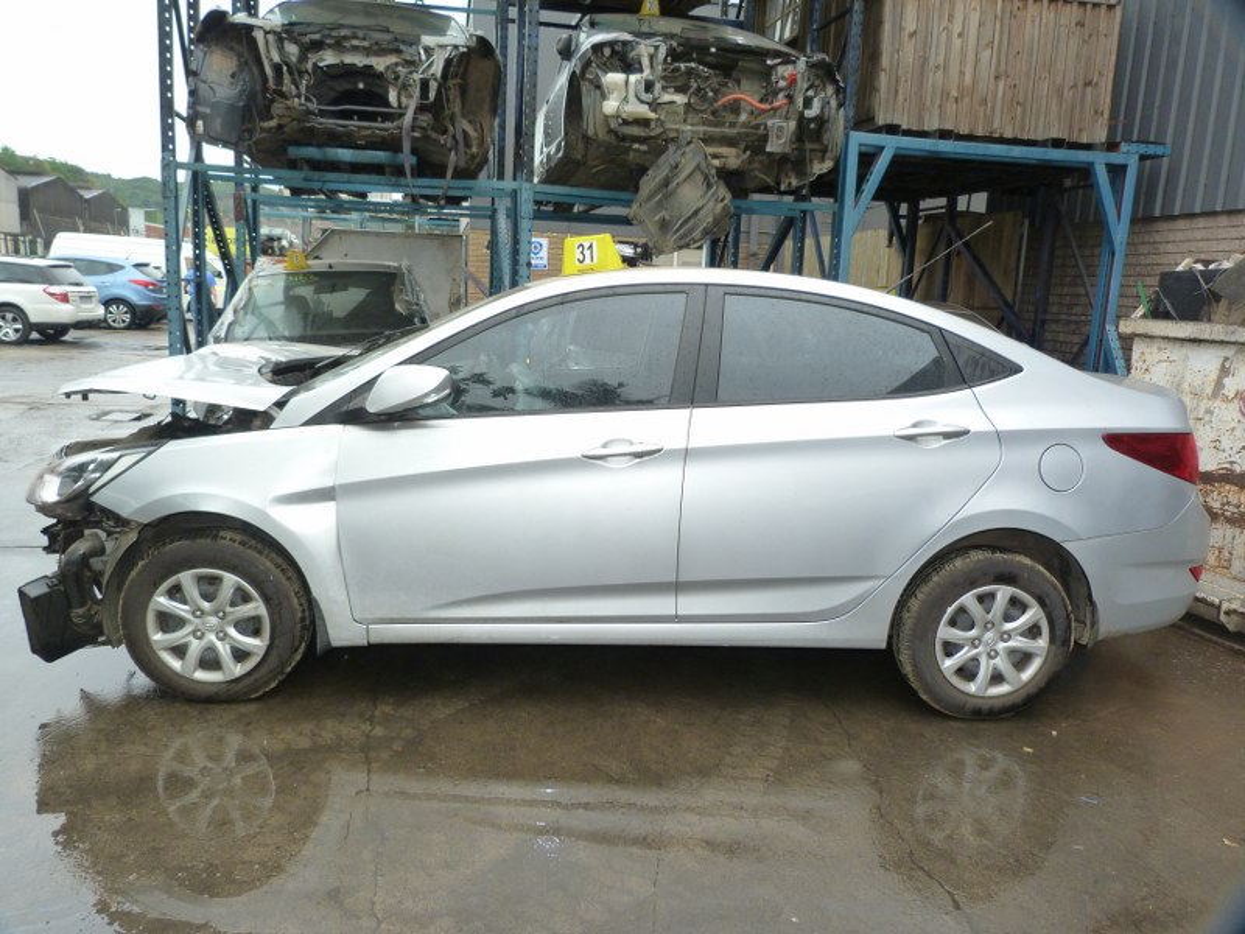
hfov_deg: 69.4
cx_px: 622
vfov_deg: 54.9
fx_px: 899
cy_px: 467
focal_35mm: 25
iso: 125
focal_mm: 4.5
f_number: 3.6
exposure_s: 1/100
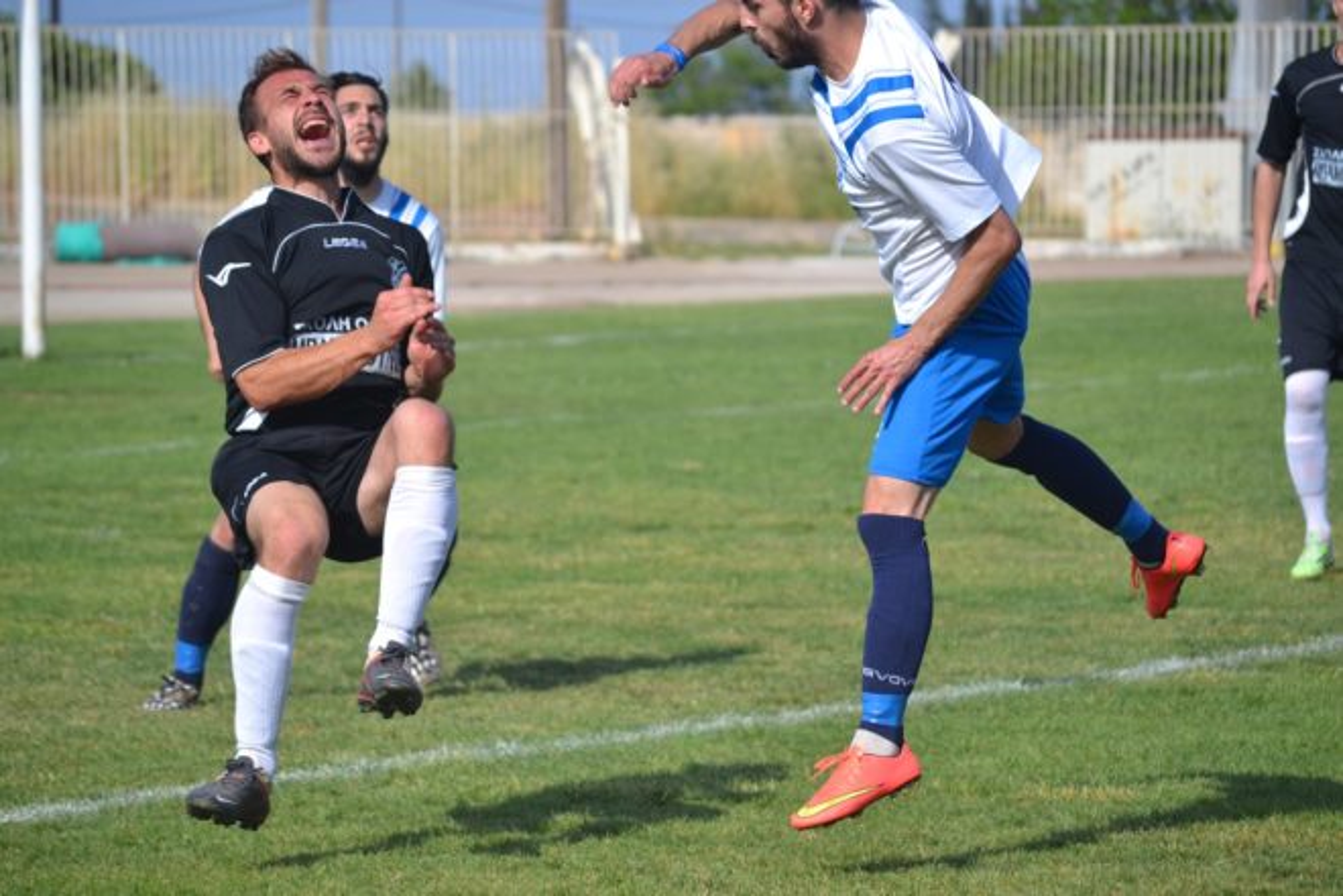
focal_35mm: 202
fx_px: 7554
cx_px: 672
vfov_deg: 6.8
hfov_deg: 10.2
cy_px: 448
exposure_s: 1/1600
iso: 400
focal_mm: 135
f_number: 6.3
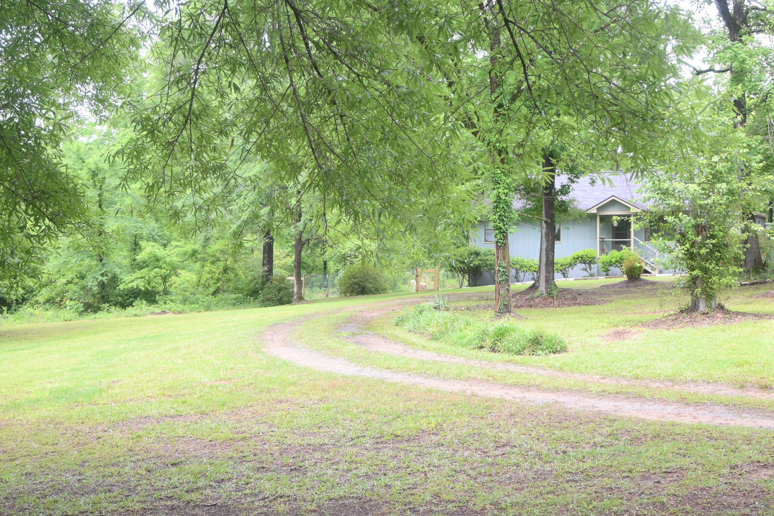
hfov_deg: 39.9
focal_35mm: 50
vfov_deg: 27.2
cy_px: 242
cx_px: 386
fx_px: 1068
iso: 250
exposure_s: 1/250
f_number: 4.2
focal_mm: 25
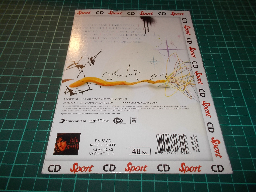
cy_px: 96
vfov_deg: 48.2
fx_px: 214
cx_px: 128
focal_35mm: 29
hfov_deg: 61.7
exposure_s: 1/30
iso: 200
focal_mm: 4.1
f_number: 3.3
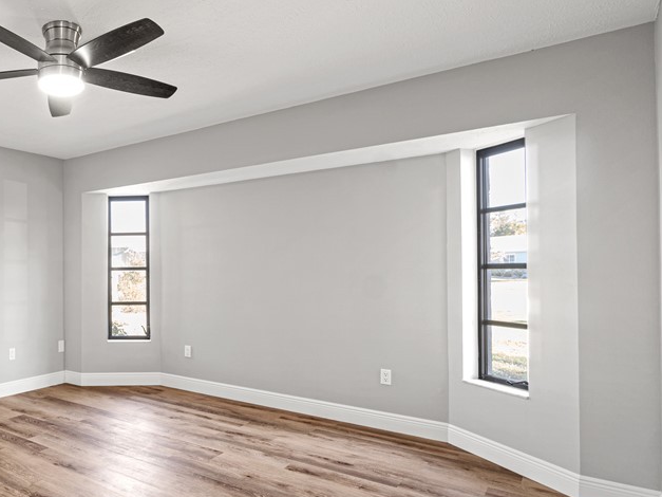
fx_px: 478
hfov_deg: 61.9
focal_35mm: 25
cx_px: 108
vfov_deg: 54.8
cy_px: 263
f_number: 8
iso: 100
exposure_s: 2
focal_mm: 10
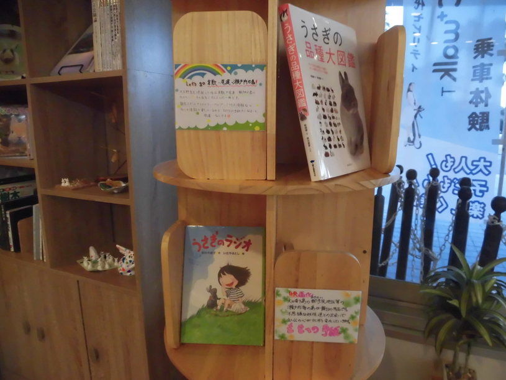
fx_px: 351
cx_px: 253
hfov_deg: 71.6
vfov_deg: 56.8
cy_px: 190
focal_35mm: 24
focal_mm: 4.3
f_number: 3.1
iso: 640
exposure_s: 1/25
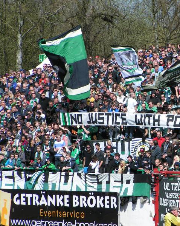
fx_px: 1792
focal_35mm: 269
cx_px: 141
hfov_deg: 5.7
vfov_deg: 7.2
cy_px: 113
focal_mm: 31.5
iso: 50
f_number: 5.6
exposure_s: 1/500
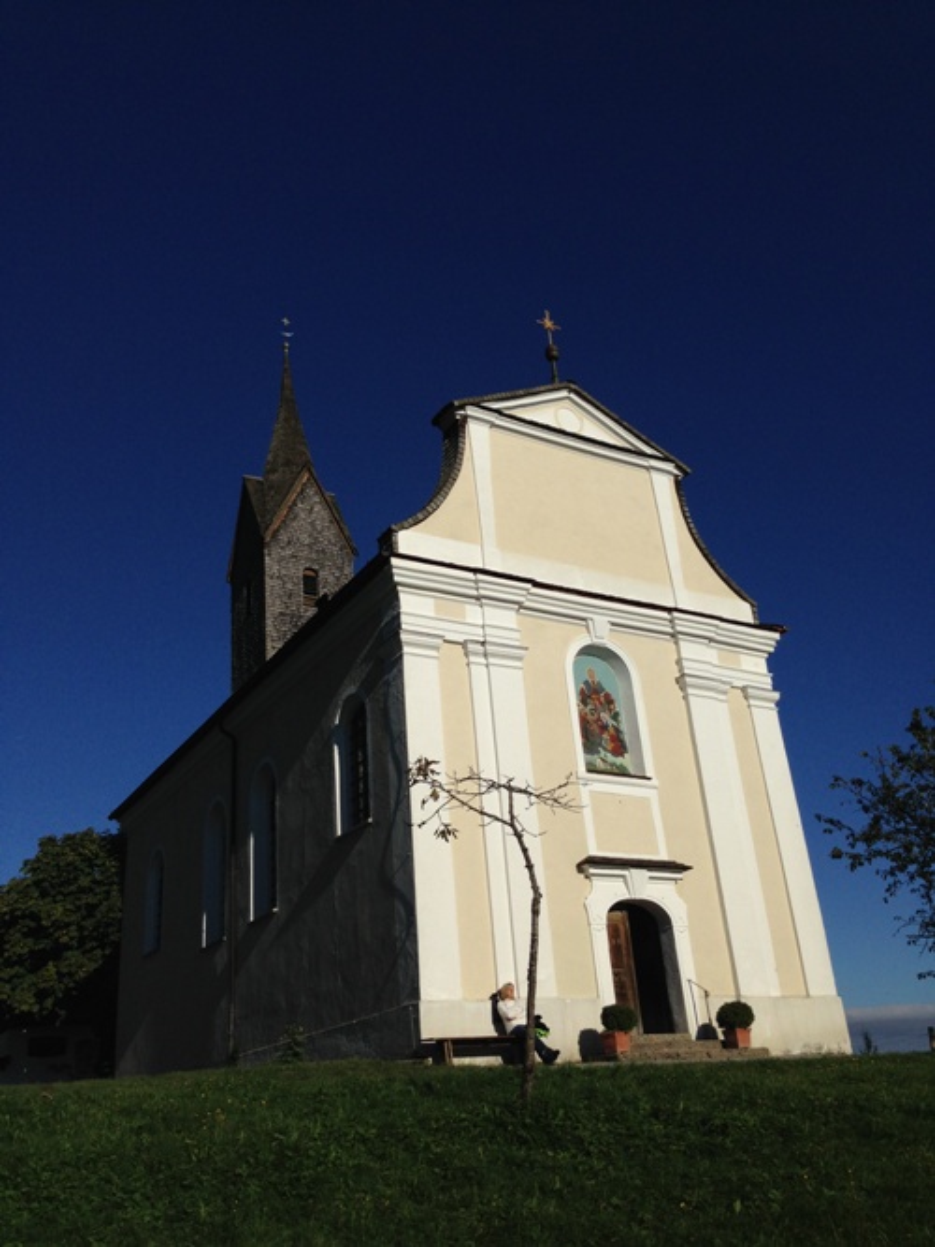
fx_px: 1189
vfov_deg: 55.4
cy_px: 624
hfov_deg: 42.9
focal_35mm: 33
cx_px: 468
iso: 50
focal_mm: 4.12
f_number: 2.4
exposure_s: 1/5435
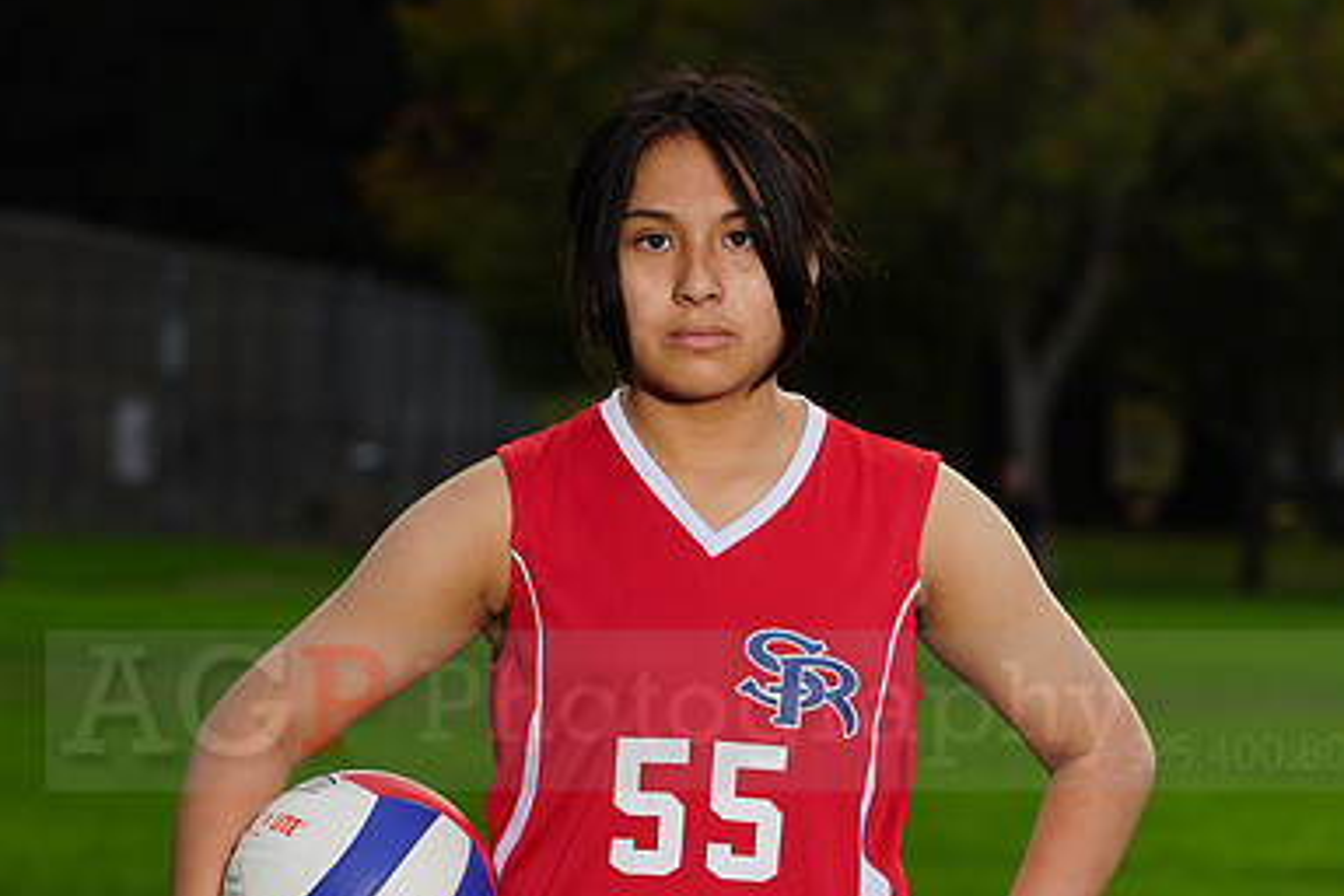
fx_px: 10938
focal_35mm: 293
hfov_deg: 7.0
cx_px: 670
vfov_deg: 4.7
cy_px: 679
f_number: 9
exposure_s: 1/250
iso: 160
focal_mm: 194
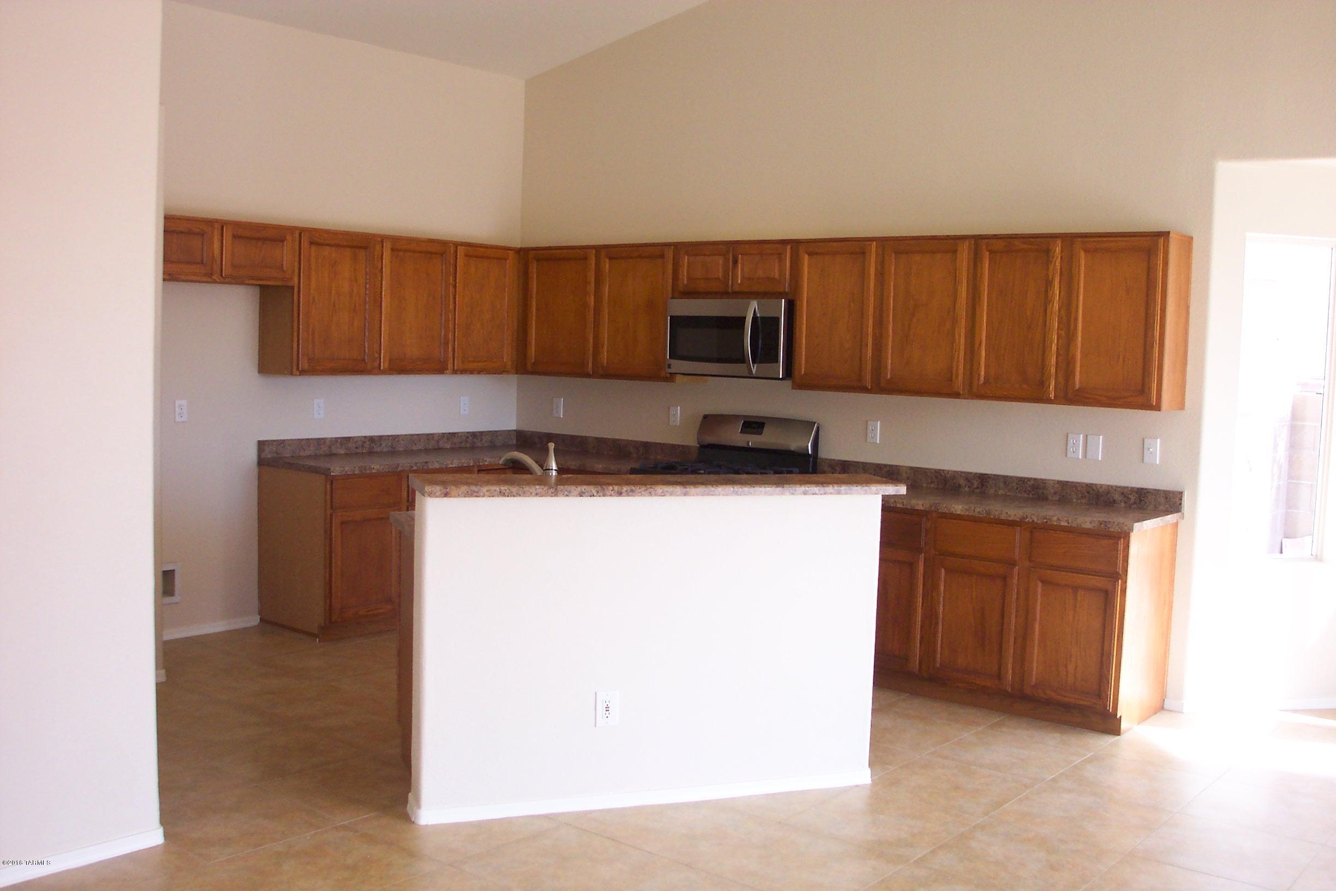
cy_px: 446
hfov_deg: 54.4
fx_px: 1299
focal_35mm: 35
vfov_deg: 37.9
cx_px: 668
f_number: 2.8
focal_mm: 7.5
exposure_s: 1/90
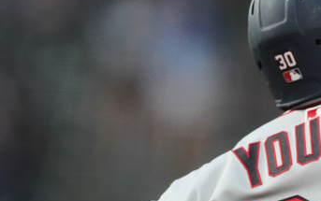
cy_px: 130
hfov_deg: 1.2
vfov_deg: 0.7
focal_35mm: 1823
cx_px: 403
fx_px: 15961
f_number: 4
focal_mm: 600
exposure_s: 1/1600
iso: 4000
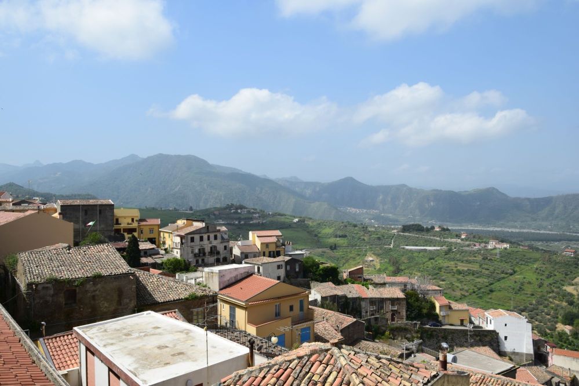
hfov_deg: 67.4
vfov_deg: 47.9
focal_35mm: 27
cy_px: 193
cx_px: 290
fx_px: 434
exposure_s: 1/500
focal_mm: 18
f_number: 11
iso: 320
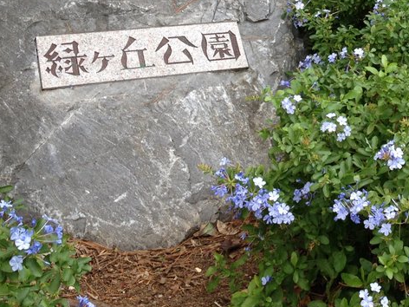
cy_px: 5
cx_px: 384
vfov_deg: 18.9
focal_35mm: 76
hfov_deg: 24.7
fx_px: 898
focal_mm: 4.28
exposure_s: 1/143
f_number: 2.4
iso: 50
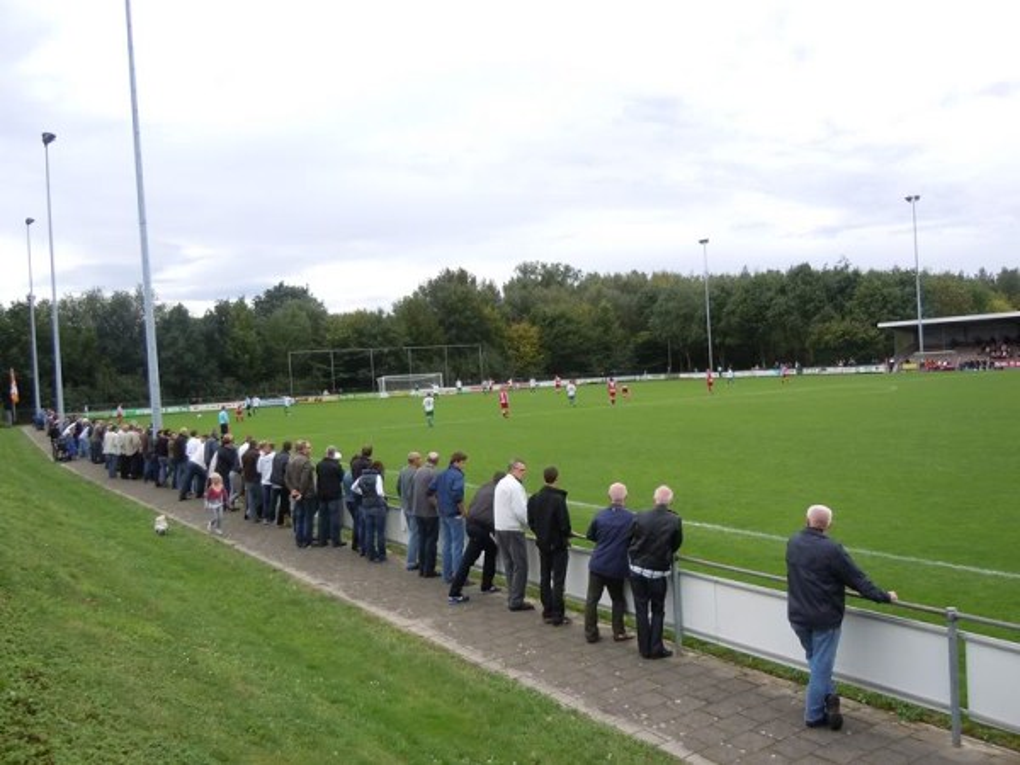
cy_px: 382
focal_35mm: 30
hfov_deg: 60.0
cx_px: 510
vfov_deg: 46.8
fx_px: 884
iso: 100
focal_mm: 5.4
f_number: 3.5
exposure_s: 1/320
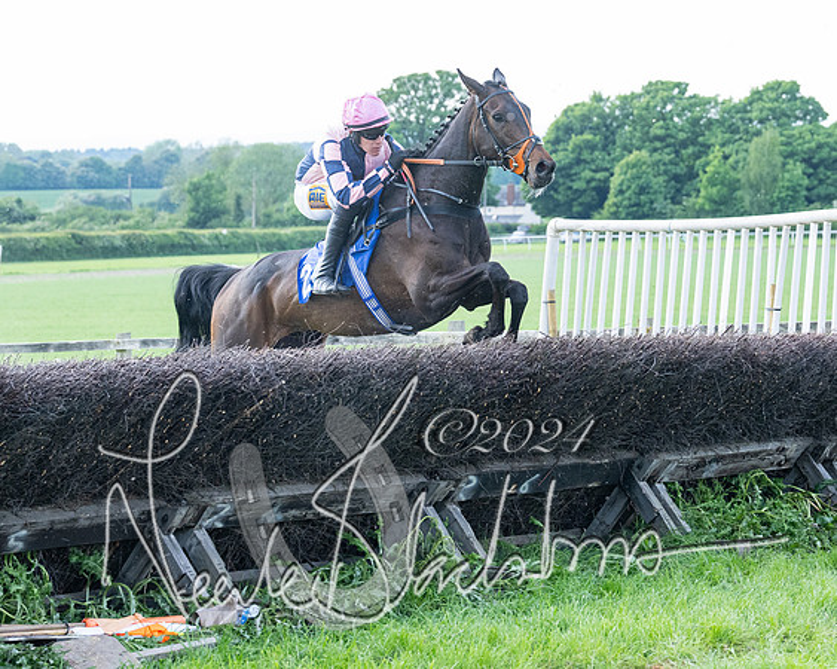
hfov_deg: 15.3
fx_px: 3113
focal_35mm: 126
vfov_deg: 12.3
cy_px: 297
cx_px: 273
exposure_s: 1/2000
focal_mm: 72
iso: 1000
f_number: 4
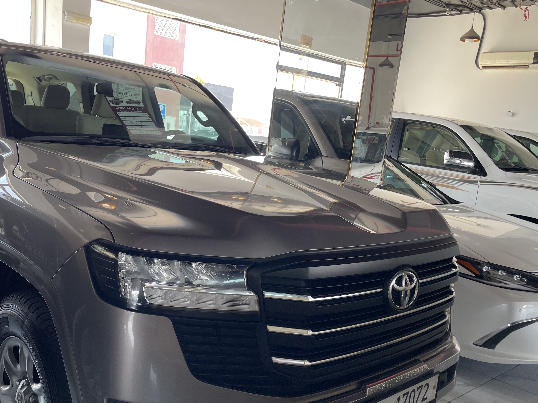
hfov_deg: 53.4
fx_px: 528
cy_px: 244
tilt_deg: -11.7
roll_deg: -4.8
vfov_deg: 41.6
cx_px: 201
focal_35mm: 34
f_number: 1.6
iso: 32
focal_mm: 4.2
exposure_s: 1/151
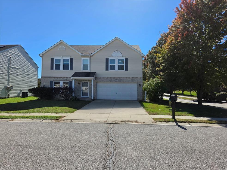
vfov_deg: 56.8
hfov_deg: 71.6
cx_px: 118
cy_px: 88
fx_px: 157
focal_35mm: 24
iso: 80
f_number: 1.8
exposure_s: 1/5000
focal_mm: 5.4
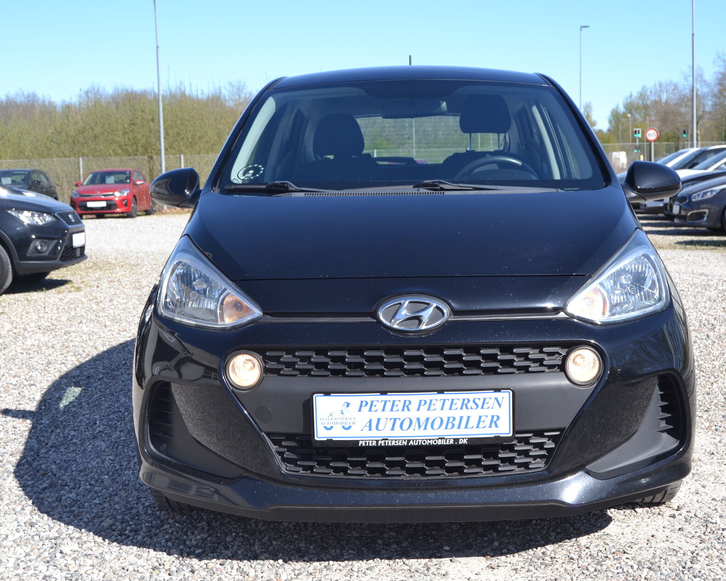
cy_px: 288
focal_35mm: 48
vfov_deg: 31.4
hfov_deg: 38.7
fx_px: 1031
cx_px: 412
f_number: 7.1
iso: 100
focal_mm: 28
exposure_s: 1/200
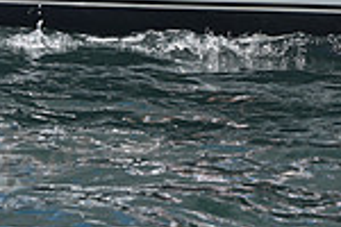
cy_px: -203
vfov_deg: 4.1
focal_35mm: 332
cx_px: 277
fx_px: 3145
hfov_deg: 6.2
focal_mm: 86
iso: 320
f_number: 6.3
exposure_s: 1/800
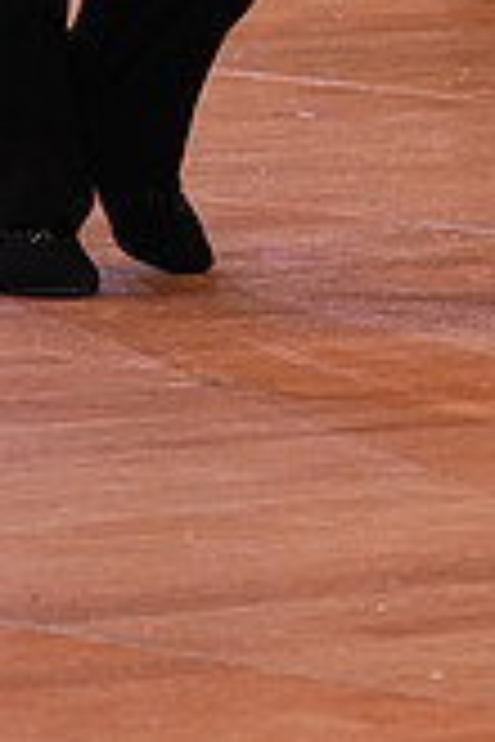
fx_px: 9198
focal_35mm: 446
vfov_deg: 4.6
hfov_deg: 3.1
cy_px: -553
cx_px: 722
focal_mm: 127
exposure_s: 1/320
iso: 5000
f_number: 8
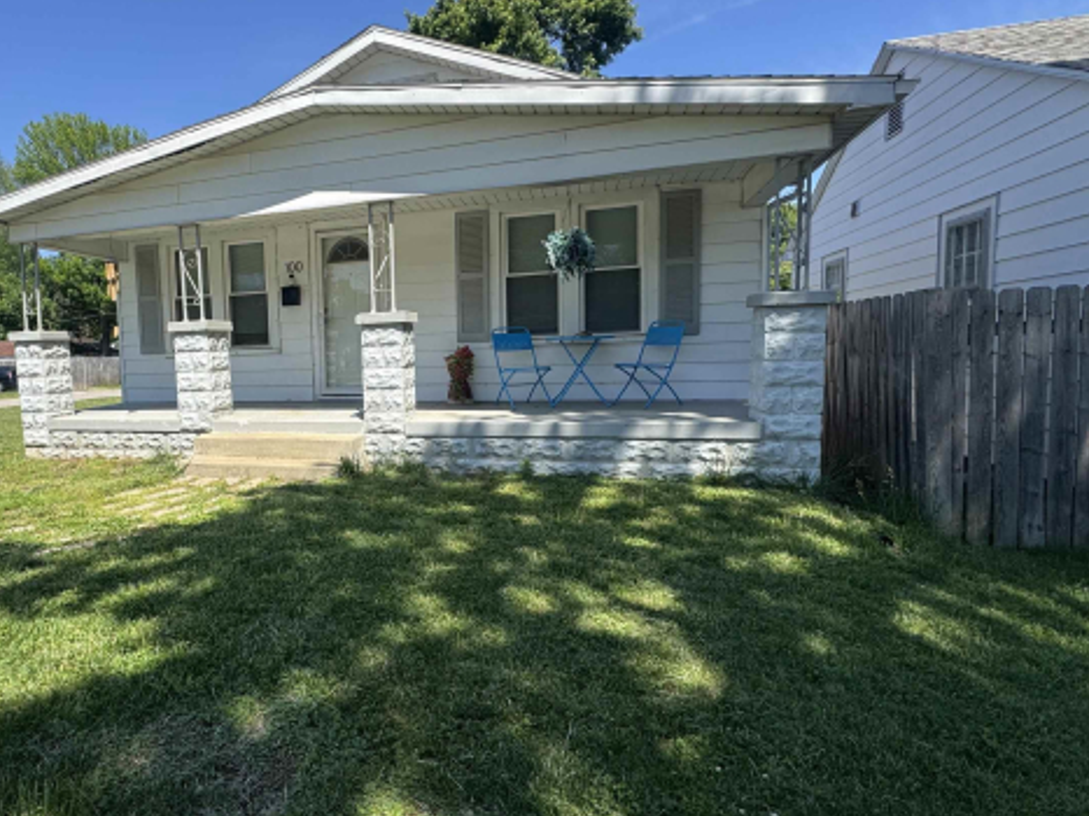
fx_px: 629
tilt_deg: -4.6
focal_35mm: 20
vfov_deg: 65.9
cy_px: 399
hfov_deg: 79.5
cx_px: 377
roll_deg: +2.1
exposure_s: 1/1063
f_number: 2.2
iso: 40
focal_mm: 2.22
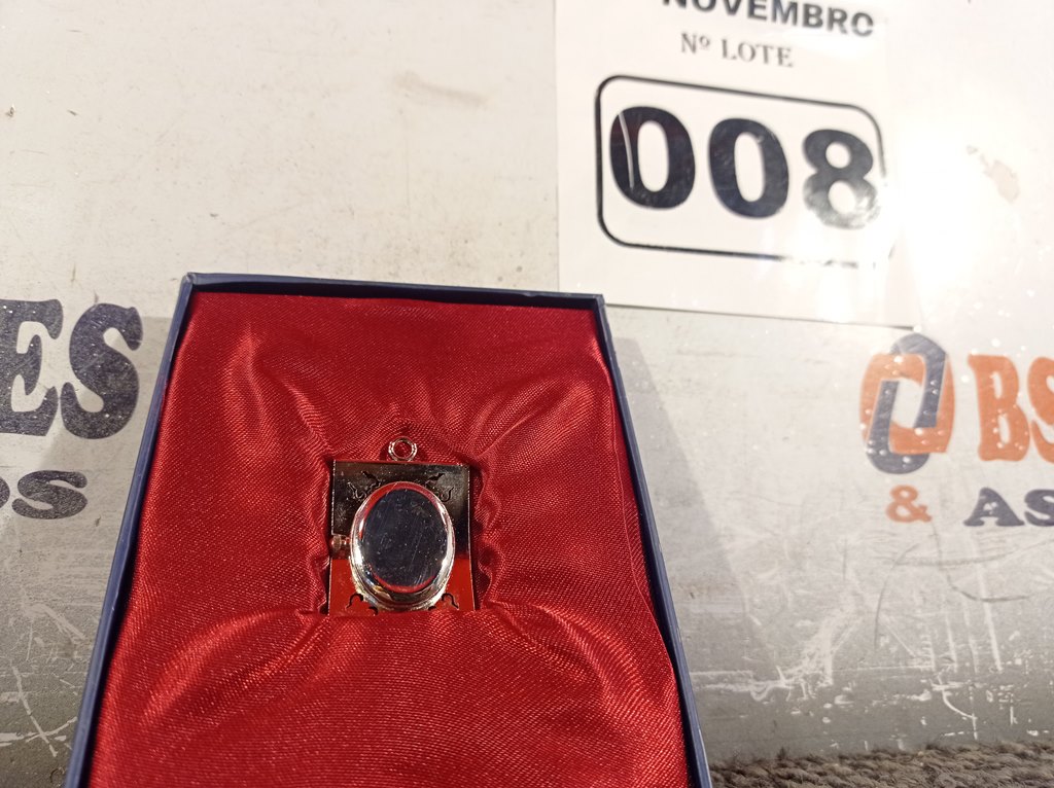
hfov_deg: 63.5
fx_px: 852
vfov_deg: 49.7
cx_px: 527
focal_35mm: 28
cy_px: 394
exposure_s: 1/60
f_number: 1.79
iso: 142
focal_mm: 4.7
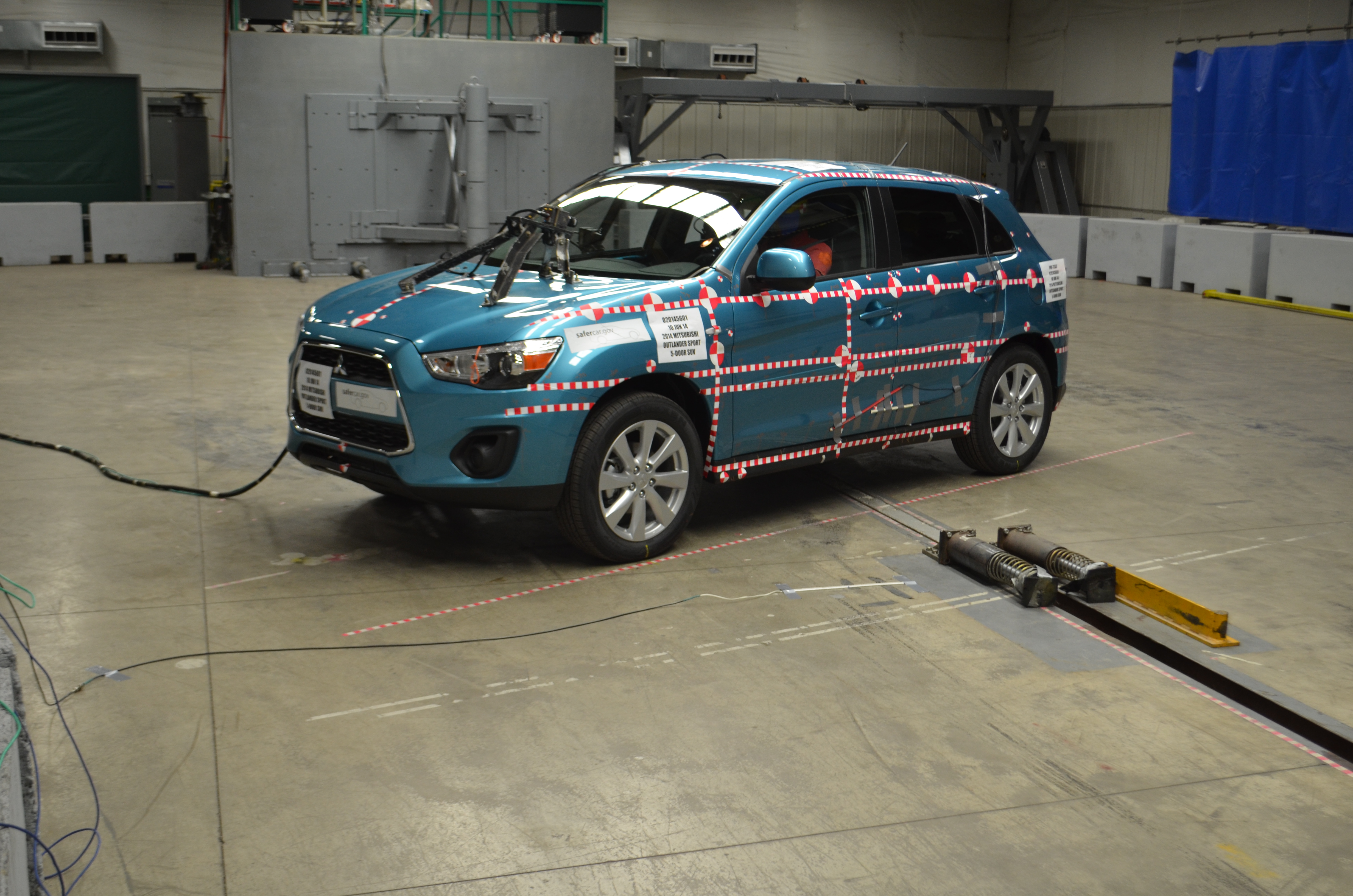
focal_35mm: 42
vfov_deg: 31.8
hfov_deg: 46.5
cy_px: 448
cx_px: 676
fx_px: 1575
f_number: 4.5
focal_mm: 28
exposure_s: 1/100
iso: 400
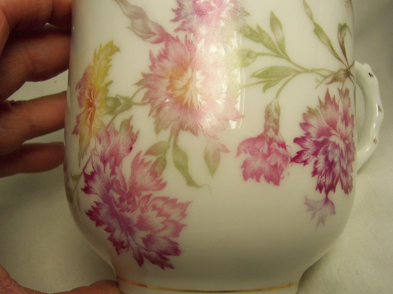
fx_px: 420
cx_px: 196
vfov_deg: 38.7
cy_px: 147
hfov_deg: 50.1
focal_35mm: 37
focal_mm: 5.6
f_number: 5.6
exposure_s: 1/180
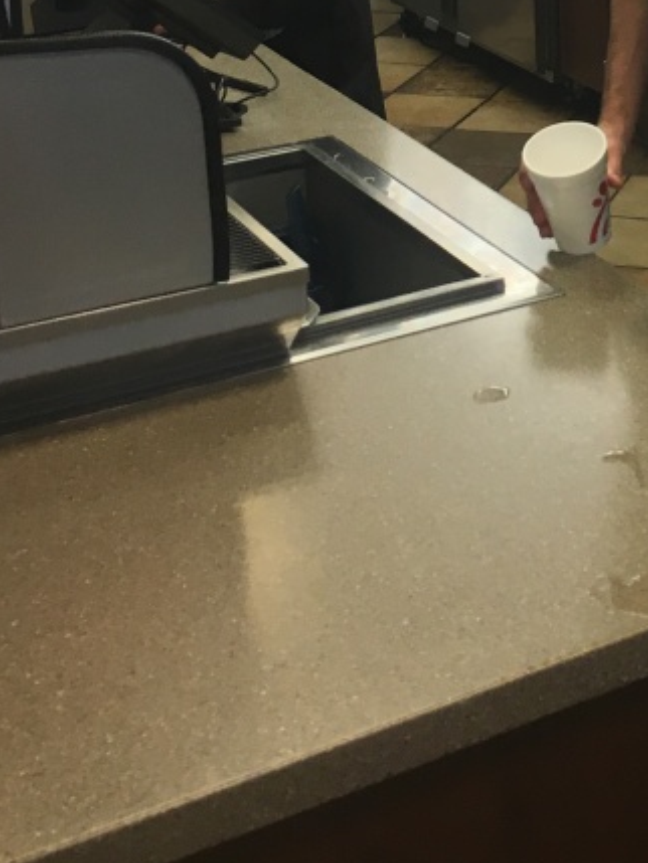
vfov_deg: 25.2
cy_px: -78
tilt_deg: -10.2
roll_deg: +0.3
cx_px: 720
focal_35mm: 72
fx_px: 1796
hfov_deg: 19.5
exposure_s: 1/30
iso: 32
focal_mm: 4.15
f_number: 2.2
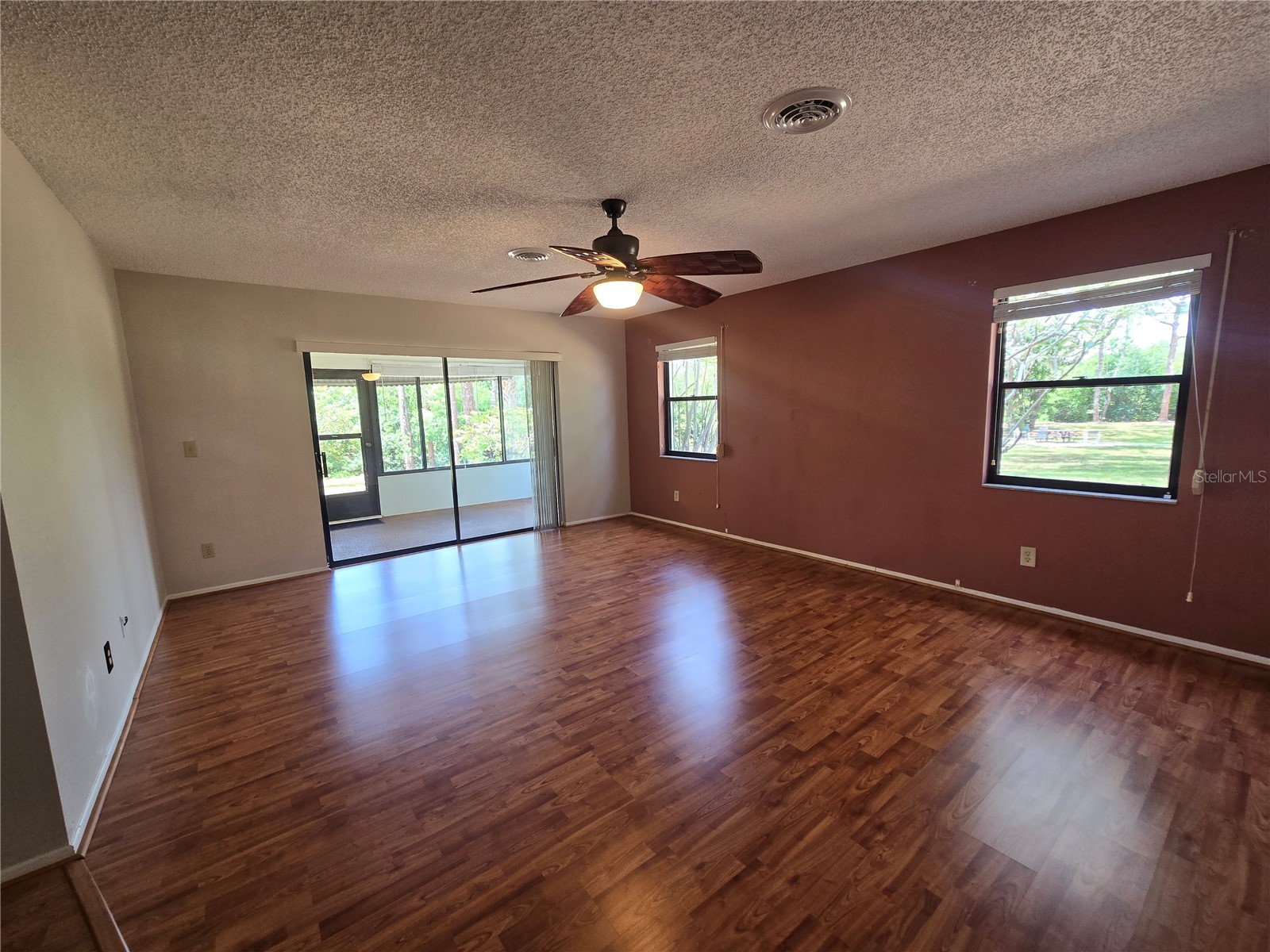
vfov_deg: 89.9
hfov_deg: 106.2
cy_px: 476
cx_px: 635
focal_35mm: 13
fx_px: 477
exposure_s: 1/60
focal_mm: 2.2
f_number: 2.2
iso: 125
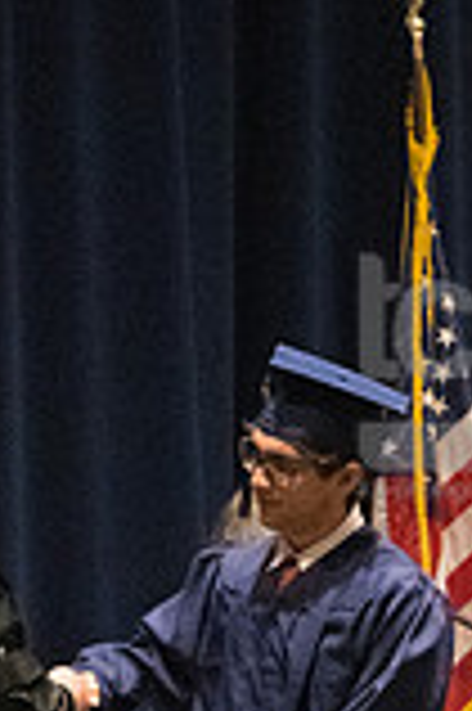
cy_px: 855
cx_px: -29
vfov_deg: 3.9
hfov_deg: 2.6
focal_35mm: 532
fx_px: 10485
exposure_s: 1/250
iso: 8000
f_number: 4.5
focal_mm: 125
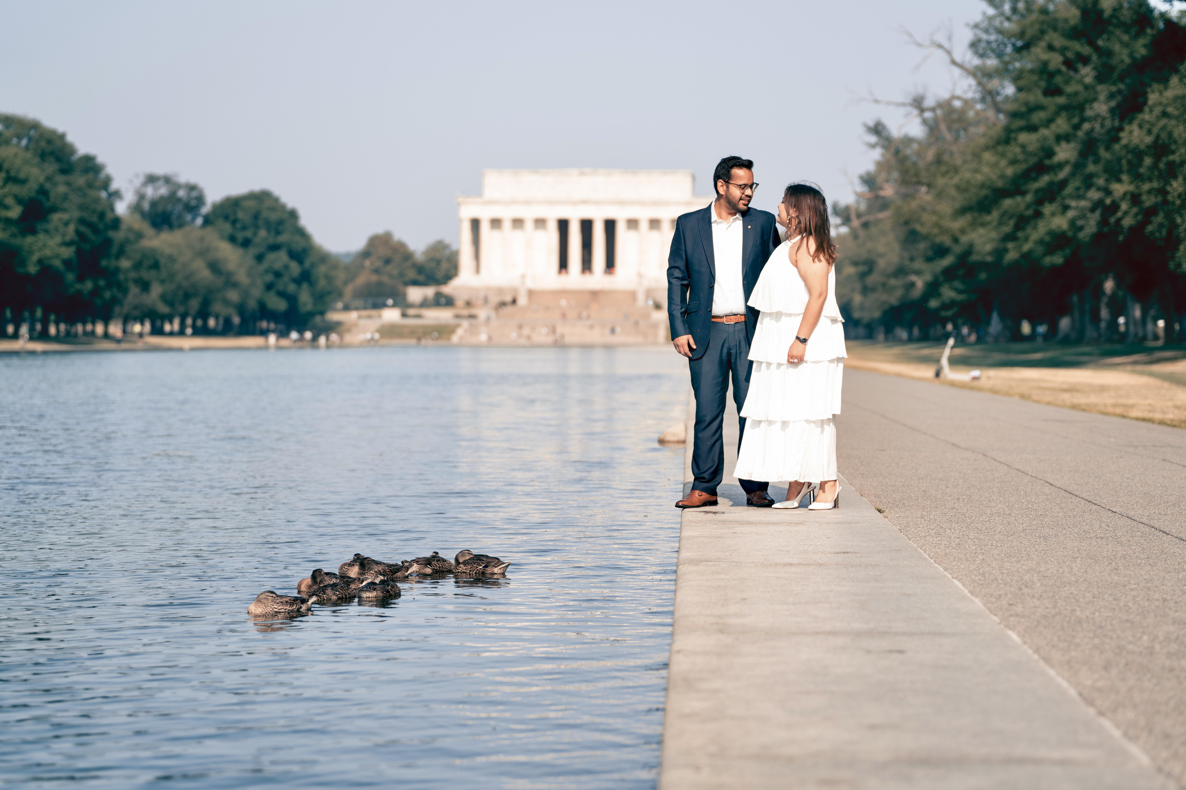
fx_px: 3031
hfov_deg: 22.1
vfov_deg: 14.9
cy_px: 355
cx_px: 609
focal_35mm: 92
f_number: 2.8
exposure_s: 1/1000
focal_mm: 83
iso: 50
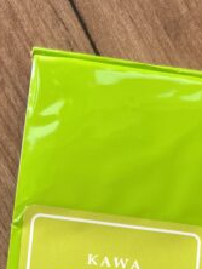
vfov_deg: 21.8
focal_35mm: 78
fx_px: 606
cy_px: 375
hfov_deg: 18.9
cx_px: 96
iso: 32
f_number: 1.6
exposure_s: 1/134
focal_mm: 5.1
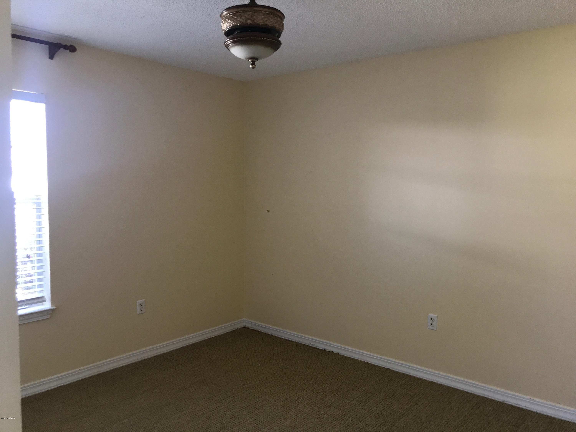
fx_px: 466
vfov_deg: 49.7
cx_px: 288
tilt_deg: -3.7
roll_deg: -0.8
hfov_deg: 63.4
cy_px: 216
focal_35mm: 28
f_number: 1.8
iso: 40
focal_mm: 3.99
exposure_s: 1/20
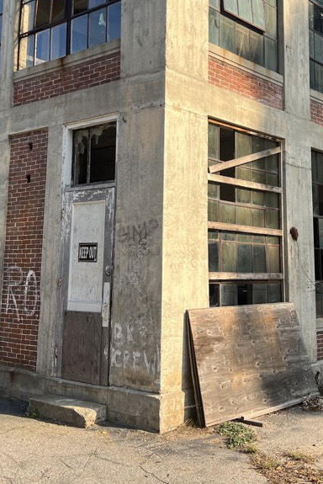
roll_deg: +0.1
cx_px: 175
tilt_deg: +9.2
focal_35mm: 47
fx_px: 632
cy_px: 173
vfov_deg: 41.5
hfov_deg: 28.7
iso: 50
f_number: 1.5
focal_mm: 5.7
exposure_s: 1/1531
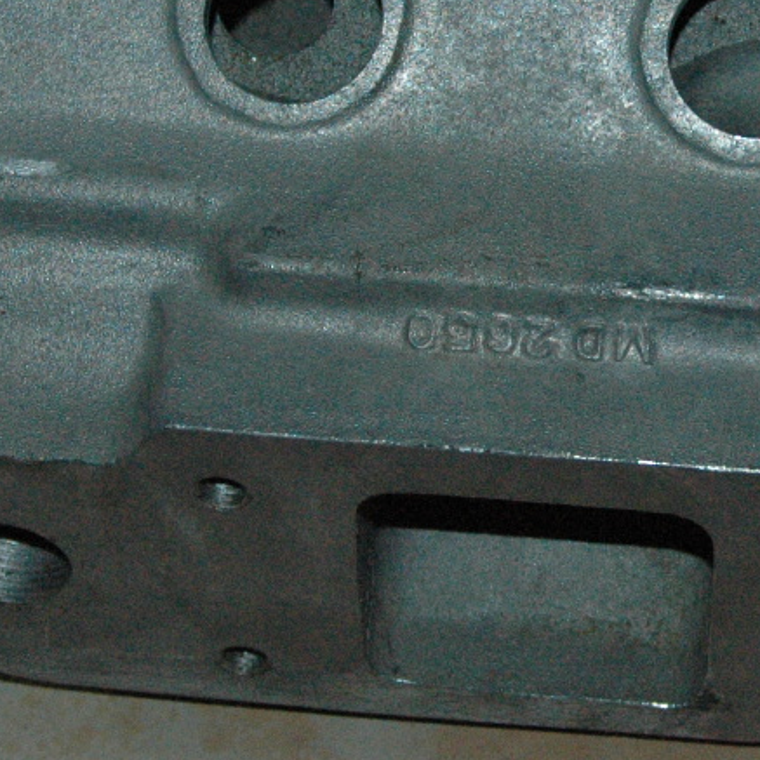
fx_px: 3701
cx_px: 824
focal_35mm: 149
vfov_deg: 11.7
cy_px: 169
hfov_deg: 11.6
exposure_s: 1/60
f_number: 5
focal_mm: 34
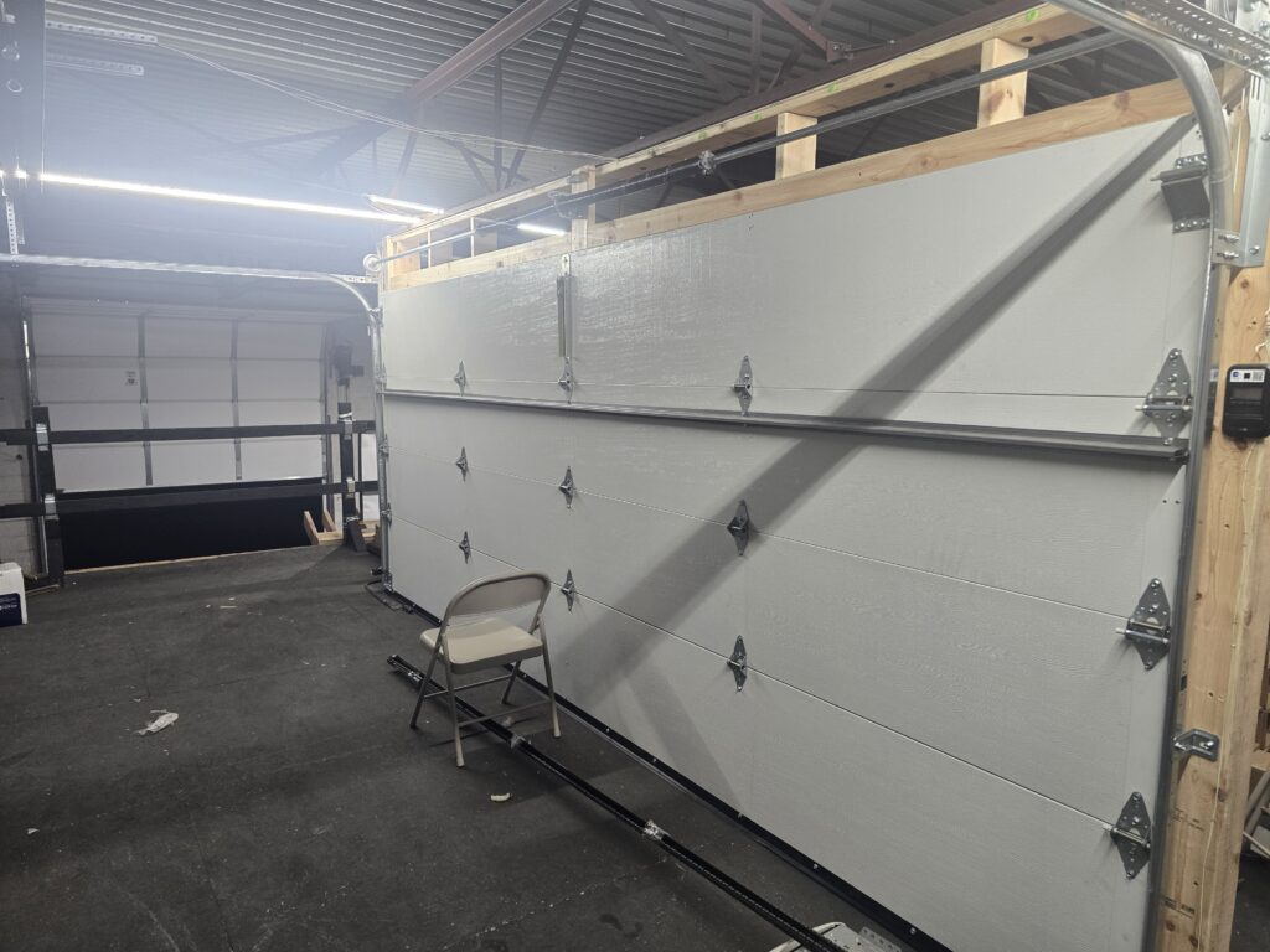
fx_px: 844
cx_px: 635
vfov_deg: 58.9
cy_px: 476
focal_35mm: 23
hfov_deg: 73.9
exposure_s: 1/120
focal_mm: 6.3
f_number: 1.7
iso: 200
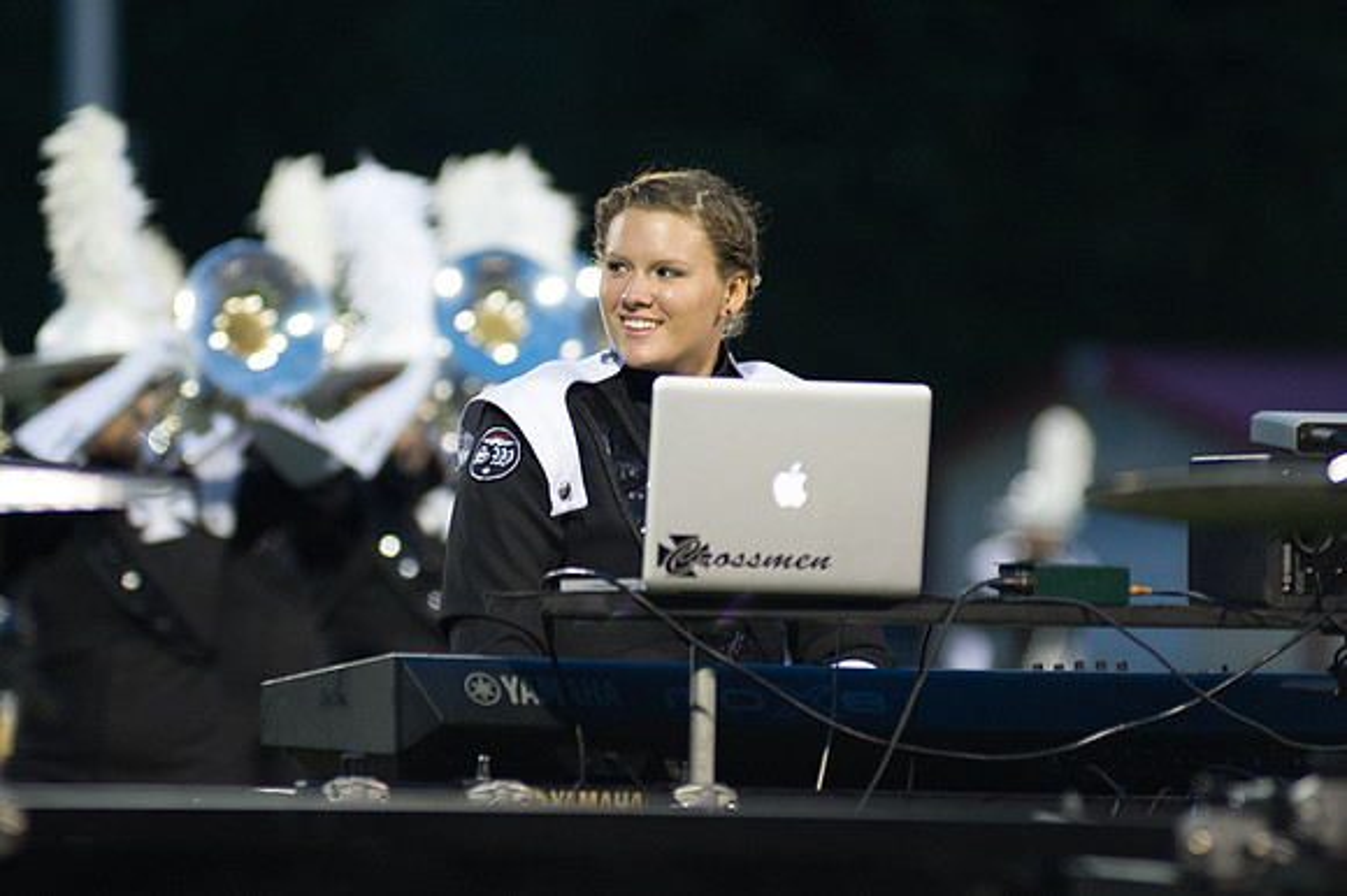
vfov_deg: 4.9
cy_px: 420
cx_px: 663
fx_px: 10543
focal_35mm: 282
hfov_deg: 7.3
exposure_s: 1/160
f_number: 2.8
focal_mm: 200
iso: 2500
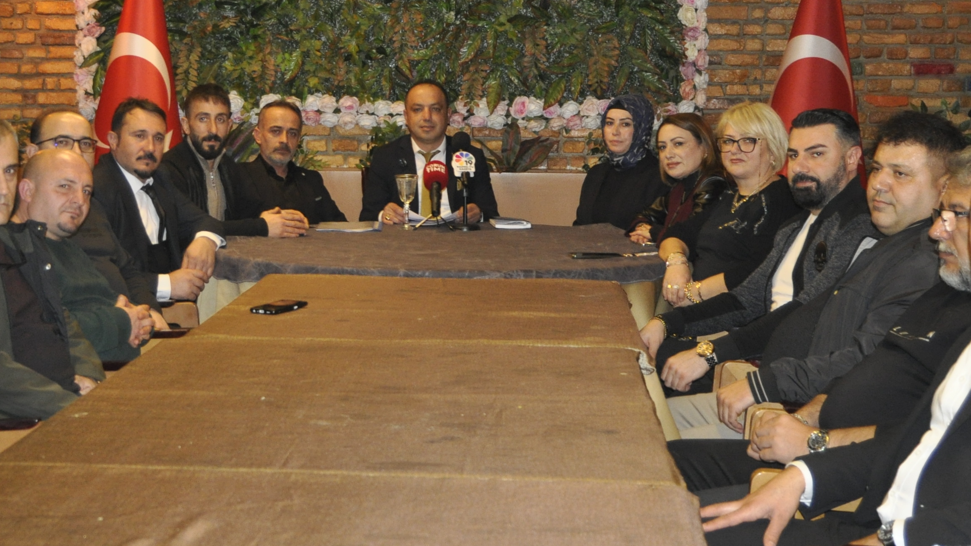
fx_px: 1648
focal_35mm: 64
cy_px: 171
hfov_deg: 32.6
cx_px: 346
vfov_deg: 18.8
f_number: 3.5
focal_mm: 22
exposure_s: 1/60
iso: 800
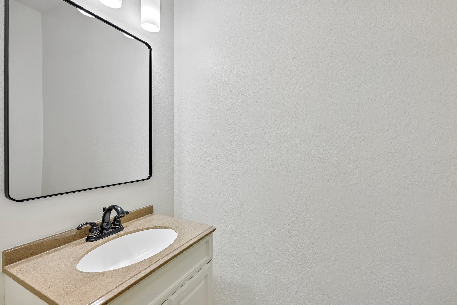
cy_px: 147
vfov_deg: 73.7
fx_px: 203
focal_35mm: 16
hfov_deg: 96.7
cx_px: 239
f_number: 6.7
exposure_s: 1/45
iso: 100
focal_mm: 15
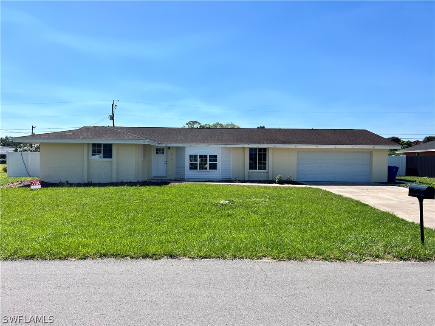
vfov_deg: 53.1
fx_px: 327
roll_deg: -0.2
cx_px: 218
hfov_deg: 67.3
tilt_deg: +0.2
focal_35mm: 26
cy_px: 163
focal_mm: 5.7
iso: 50
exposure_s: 1/6211
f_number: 1.5
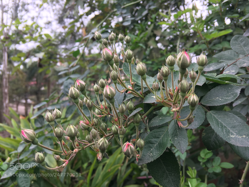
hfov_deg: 61.7
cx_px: 124
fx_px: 209
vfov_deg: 48.2
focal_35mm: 29
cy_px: 94
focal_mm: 4.15
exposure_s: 1/132
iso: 25
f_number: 2.2
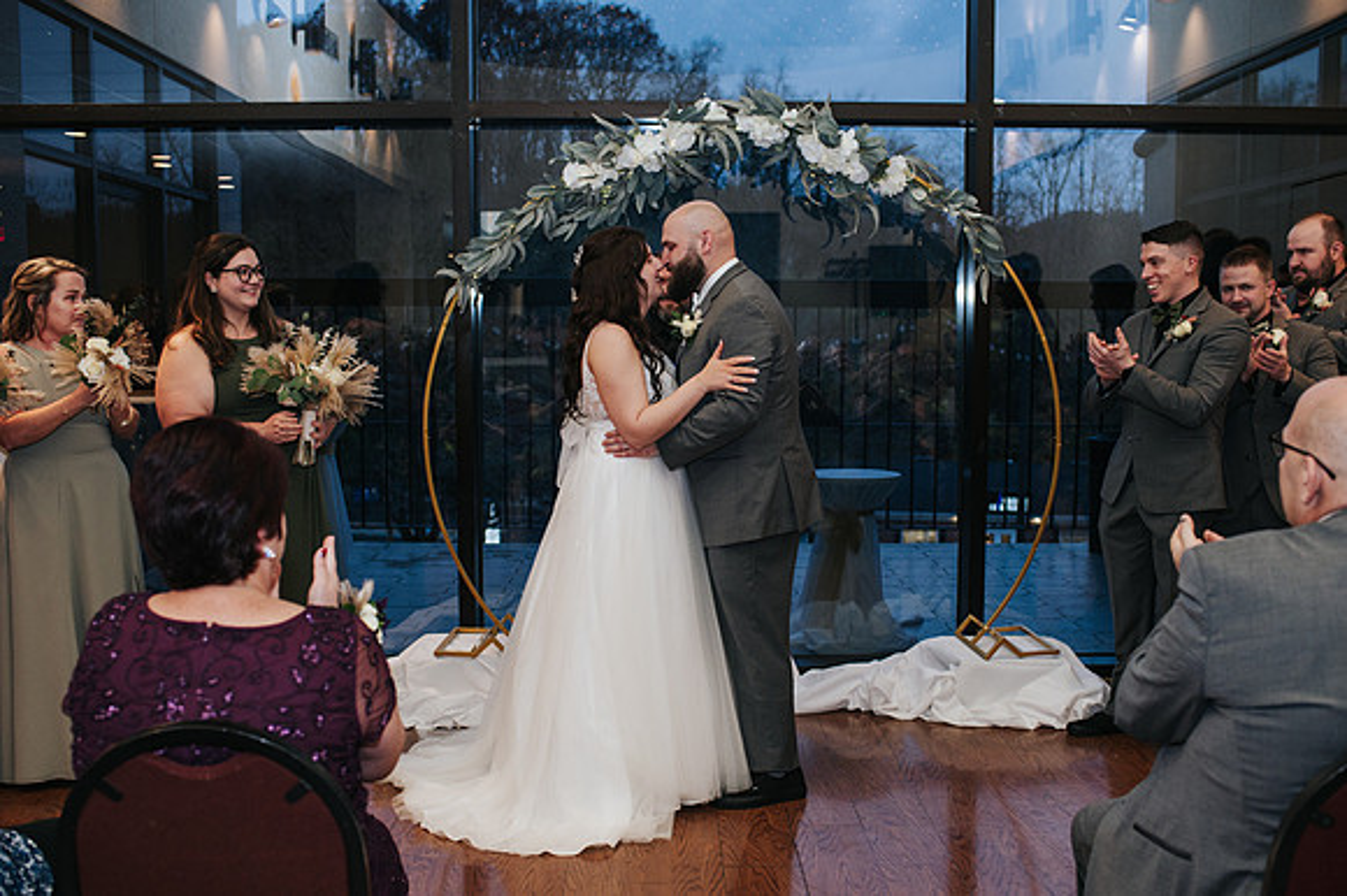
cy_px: 475
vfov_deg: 35.5
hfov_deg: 51.5
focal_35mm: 37
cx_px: 673
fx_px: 1398
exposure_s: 1/200
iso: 800
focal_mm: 35
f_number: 3.2
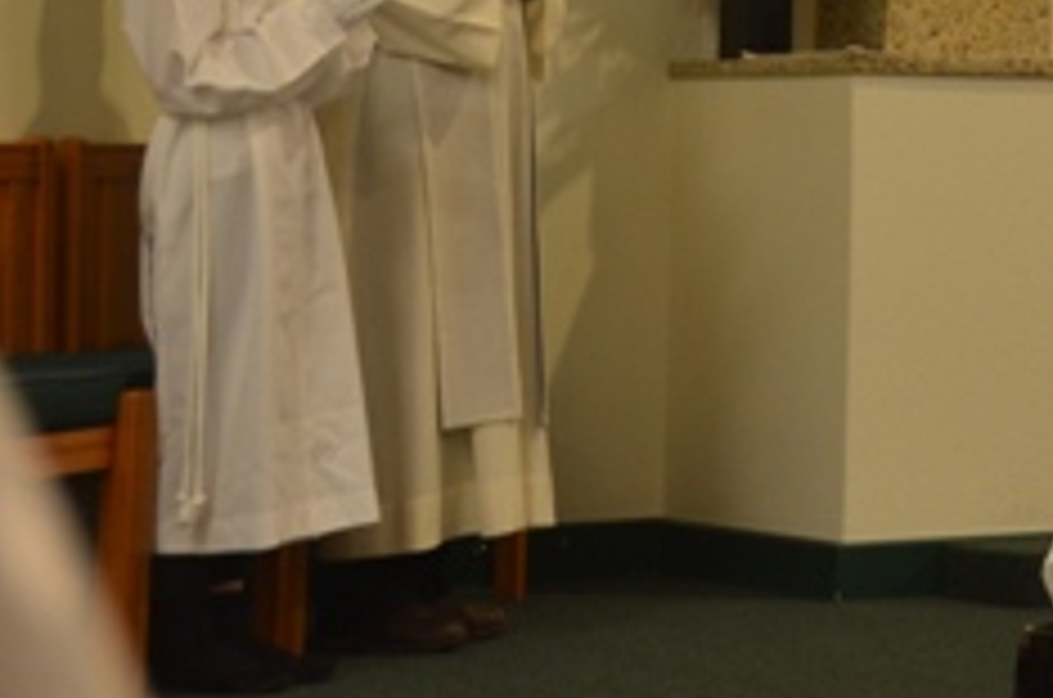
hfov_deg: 13.3
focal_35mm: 148
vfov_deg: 9.1
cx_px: 1426
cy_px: -234
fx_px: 4320
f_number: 5.6
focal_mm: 36
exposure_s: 1/10
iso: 800
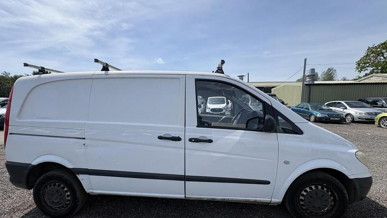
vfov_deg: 66.9
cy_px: 120
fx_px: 164
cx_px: 187
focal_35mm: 16
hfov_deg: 99.3
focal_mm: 2.22
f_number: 2.2
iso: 40
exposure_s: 1/2083
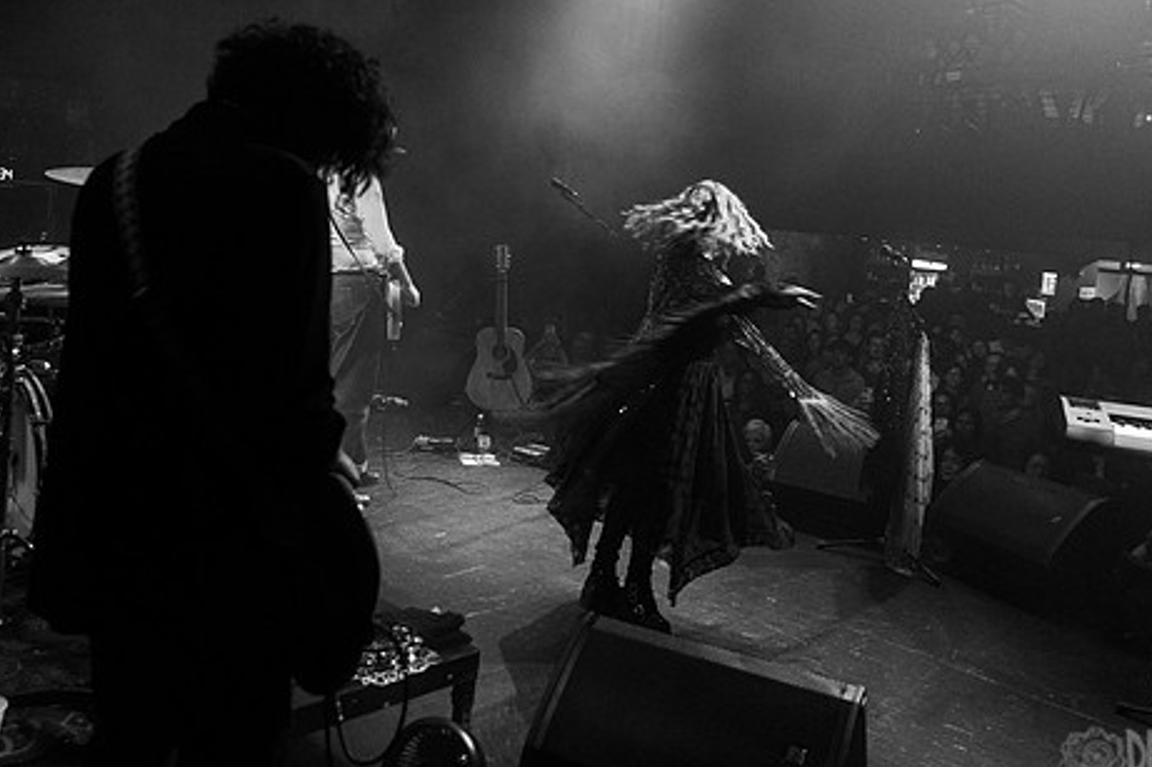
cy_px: 273
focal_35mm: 34
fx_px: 1088
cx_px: 539
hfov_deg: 55.8
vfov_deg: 38.5
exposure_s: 1/100
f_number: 3.2
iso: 2500
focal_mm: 24
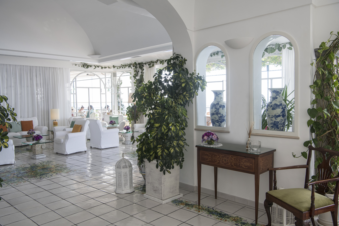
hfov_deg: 60.3
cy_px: 113
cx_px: 170
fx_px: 292
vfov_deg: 42.3
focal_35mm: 31
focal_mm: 31
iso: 800
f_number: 10
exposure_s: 1/80
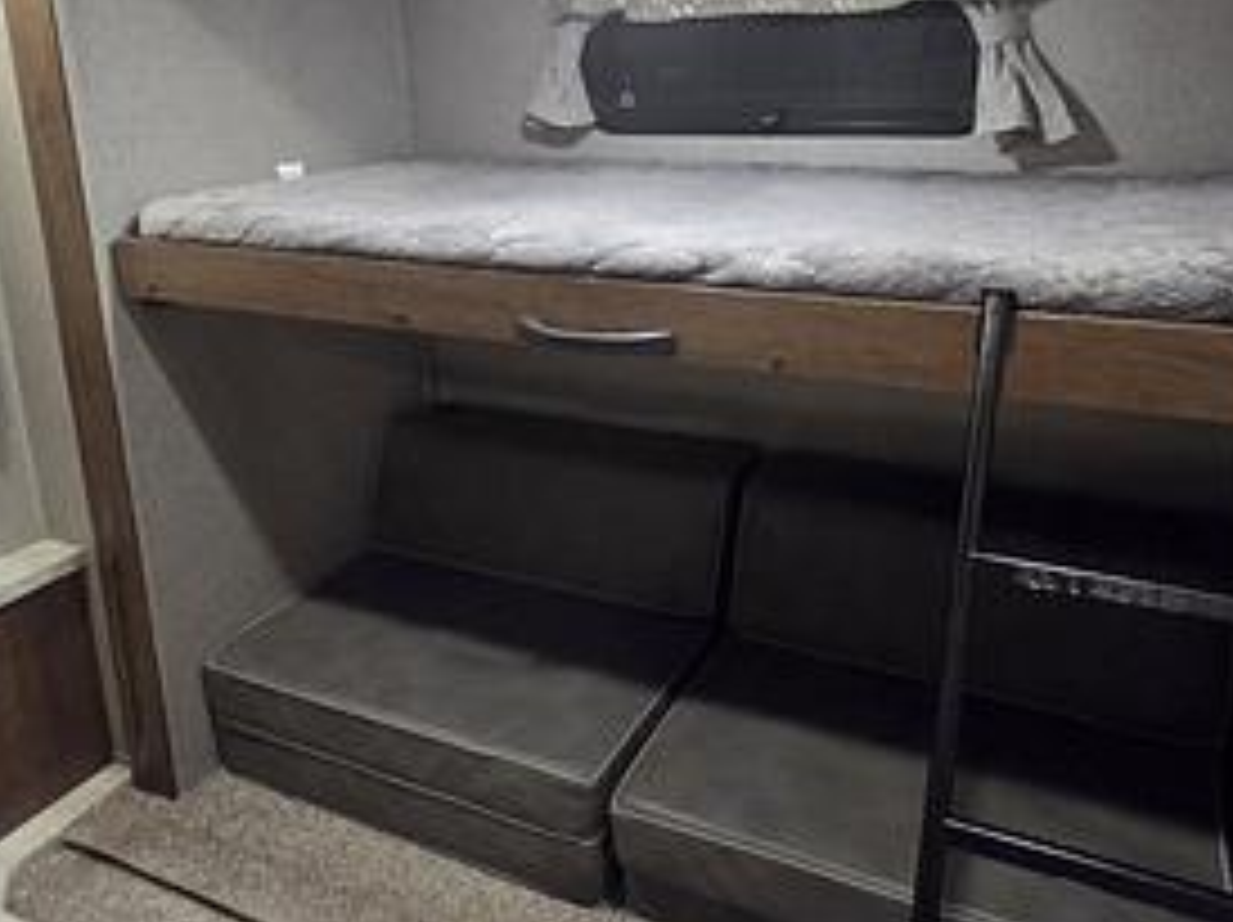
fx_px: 676
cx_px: 670
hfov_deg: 84.5
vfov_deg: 66.8
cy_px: 310
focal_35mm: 19
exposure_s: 1/60.2
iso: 1000
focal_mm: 2.2
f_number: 2.2
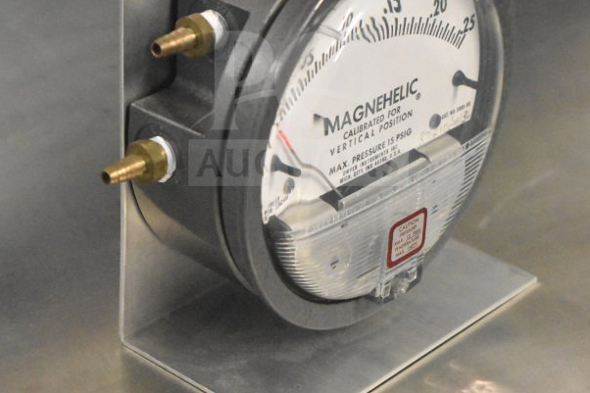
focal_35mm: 114
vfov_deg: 12.0
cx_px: 298
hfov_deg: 18.0
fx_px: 1868
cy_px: 108
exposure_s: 1/80
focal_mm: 50
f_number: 5.6
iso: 14400
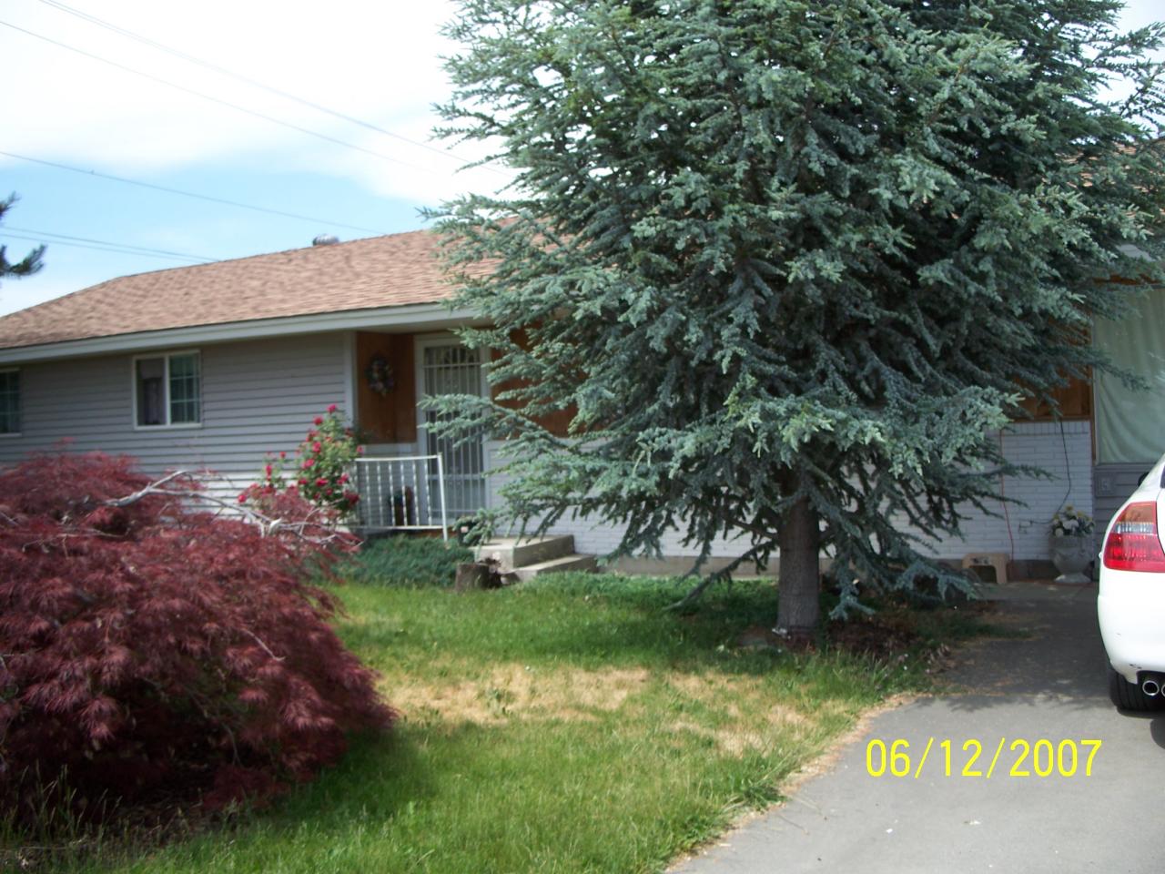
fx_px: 1245
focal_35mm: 37
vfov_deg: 38.7
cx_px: 582
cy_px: 437
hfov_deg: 50.1
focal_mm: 7.8
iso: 64
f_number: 2.8
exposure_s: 1/500
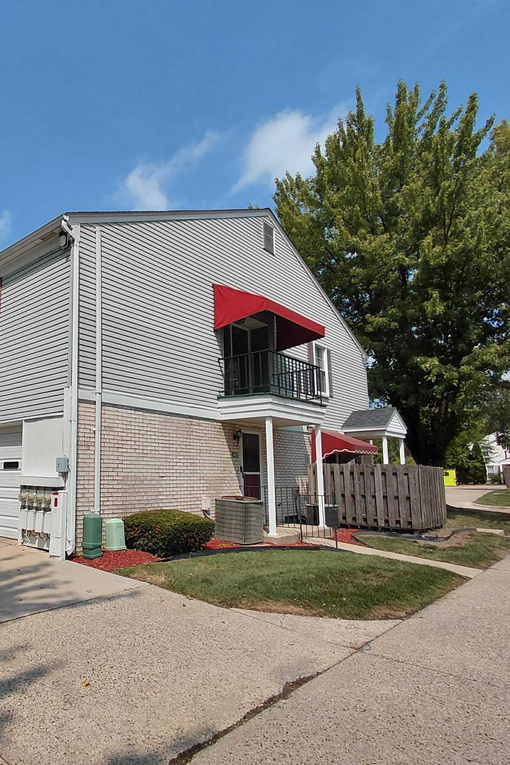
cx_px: 122
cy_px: 396
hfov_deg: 52.5
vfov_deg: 76.1
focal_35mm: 23
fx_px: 489
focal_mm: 1.64
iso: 40
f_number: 2.2
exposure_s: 1/3434
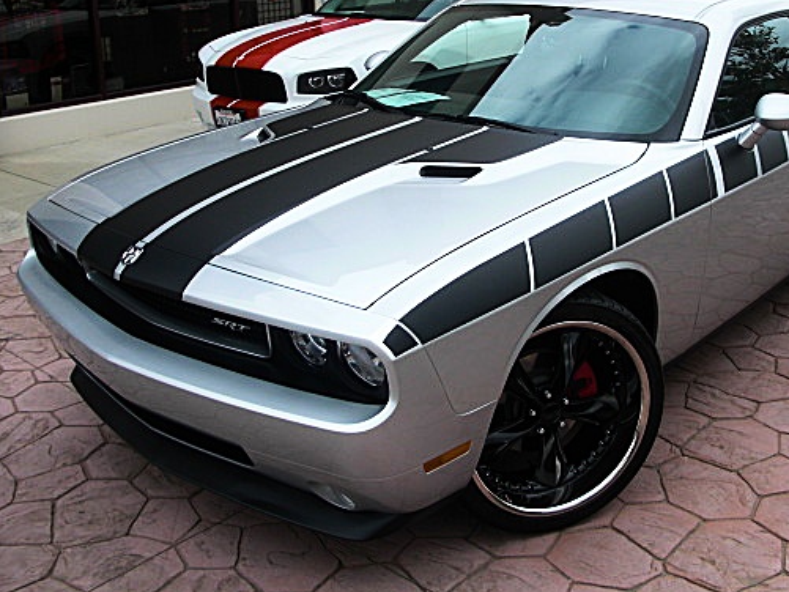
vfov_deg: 31.4
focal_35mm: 46
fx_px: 1049
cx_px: 466
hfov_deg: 41.1
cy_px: 224
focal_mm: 6.3
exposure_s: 1/400
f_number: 2.8
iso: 50
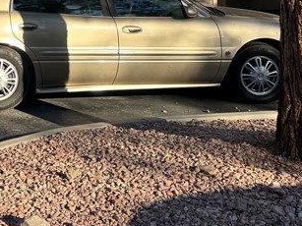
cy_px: -68
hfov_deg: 22.9
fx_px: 698
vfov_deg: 17.3
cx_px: -37
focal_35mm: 80
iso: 80
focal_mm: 6.76
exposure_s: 1/1524
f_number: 1.78
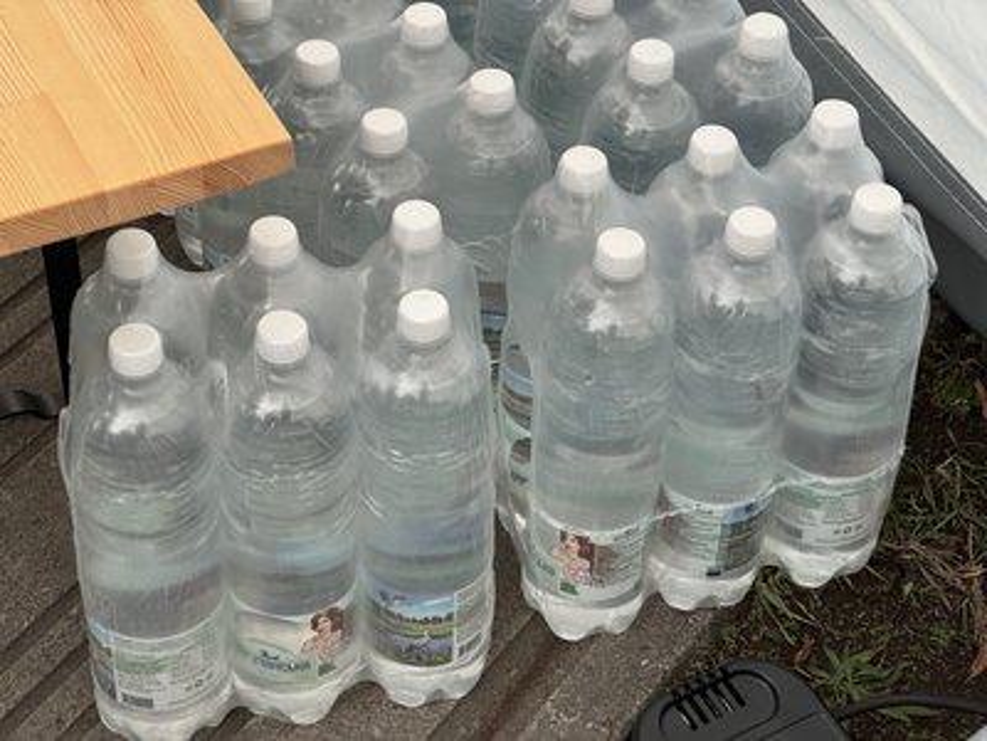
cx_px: 494
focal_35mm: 77
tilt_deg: -46.0
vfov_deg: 19.1
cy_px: 370
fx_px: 2195
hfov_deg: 25.3
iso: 125
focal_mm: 9
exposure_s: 1/99
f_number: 2.8
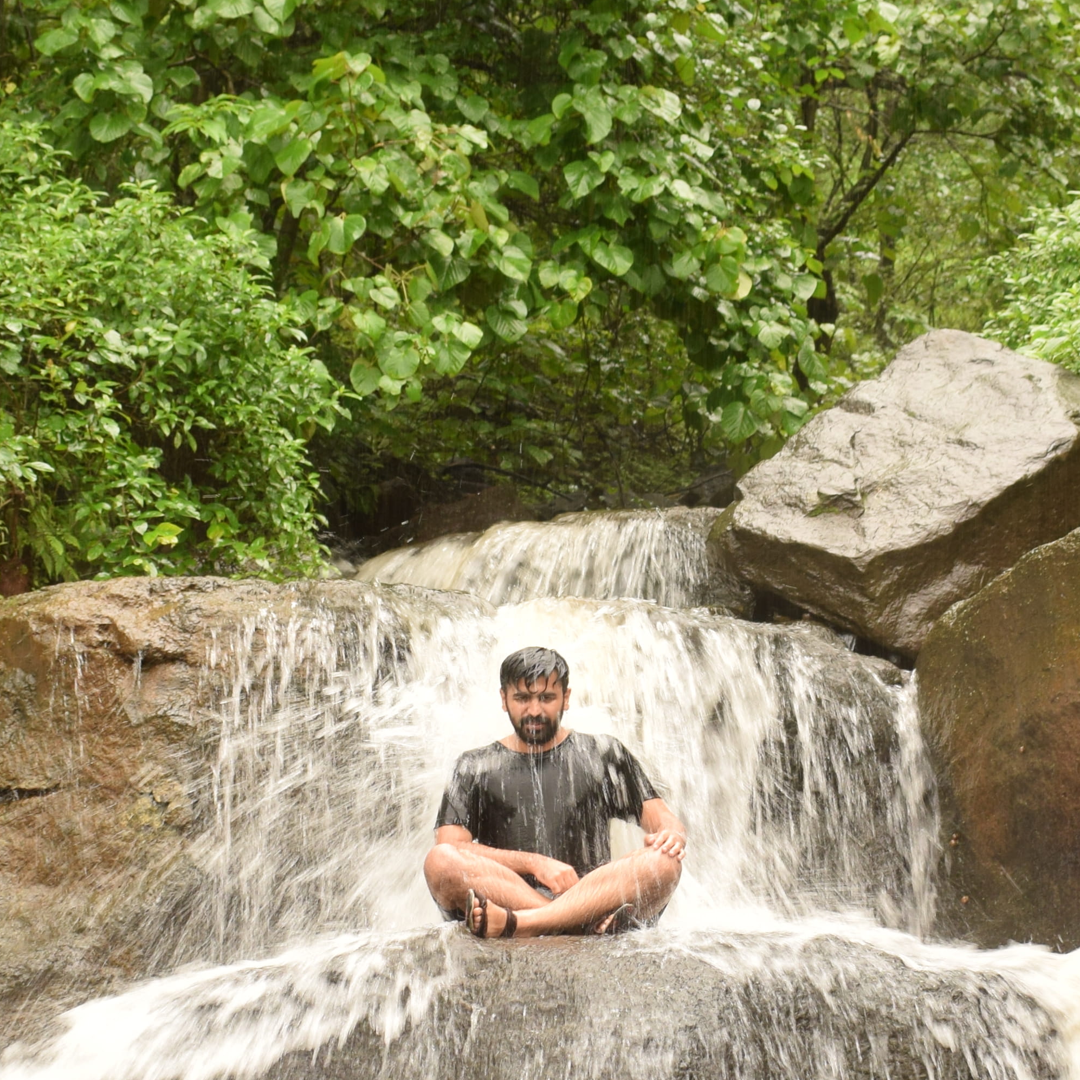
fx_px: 3116
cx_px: 544
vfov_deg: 19.4
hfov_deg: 19.7
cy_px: 891
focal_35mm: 88
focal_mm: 23
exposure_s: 1/40
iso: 250
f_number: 4.5
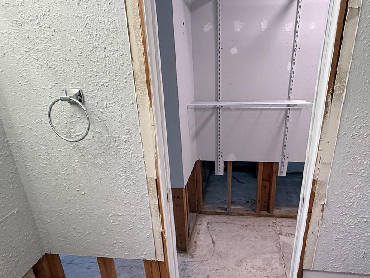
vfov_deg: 52.4
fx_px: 278
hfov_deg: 66.9
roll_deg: +1.2
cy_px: 176
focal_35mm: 26
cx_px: 213
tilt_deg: -23.4
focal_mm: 2.22
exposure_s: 1/120
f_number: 2.2
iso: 250
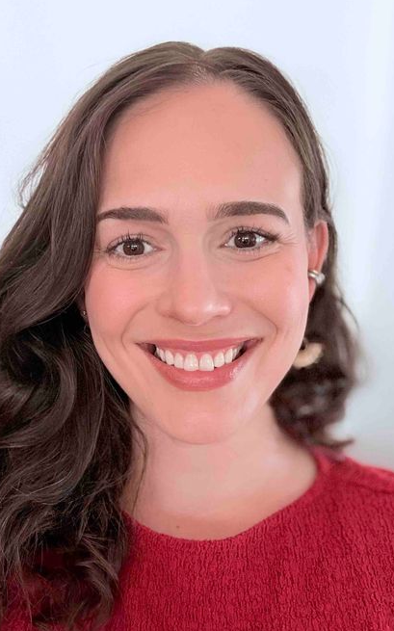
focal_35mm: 34
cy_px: 324
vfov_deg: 56.7
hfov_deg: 37.1
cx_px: 152
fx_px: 585
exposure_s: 1/60
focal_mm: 2.69
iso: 320
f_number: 1.9
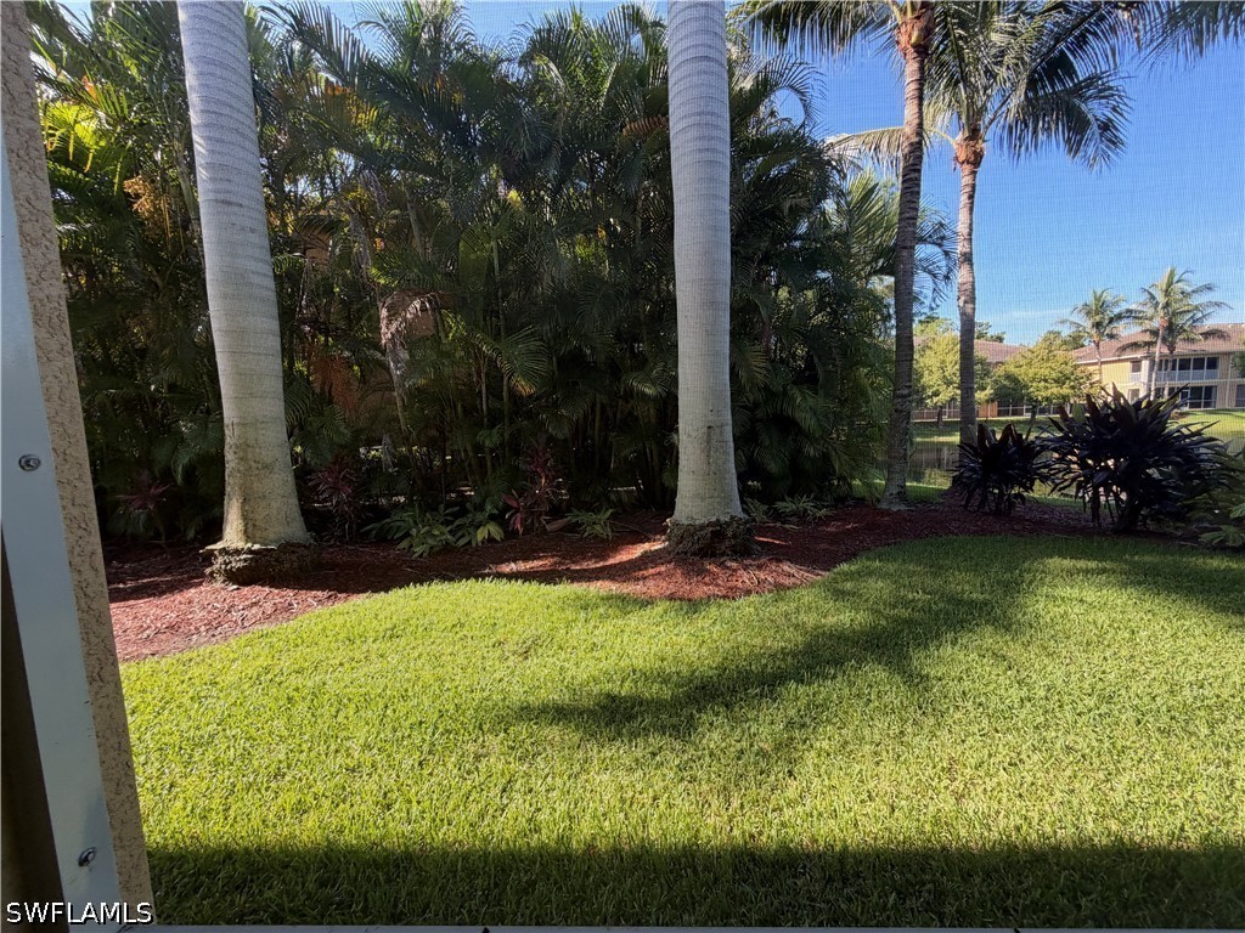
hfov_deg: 102.1
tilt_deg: -5.7
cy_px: 466
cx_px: 622
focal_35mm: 14
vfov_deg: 85.7
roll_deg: +1.6
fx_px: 504
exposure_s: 1/171
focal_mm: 2.22
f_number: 2.2
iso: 40
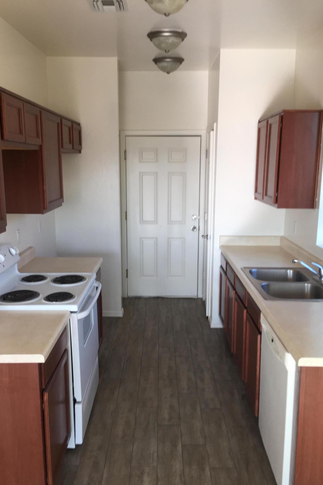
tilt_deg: -10.3
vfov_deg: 60.3
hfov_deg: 42.3
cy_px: 244
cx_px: 152
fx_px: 417
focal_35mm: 31
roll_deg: -0.9
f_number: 2.2
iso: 40
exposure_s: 1/60
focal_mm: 4.15
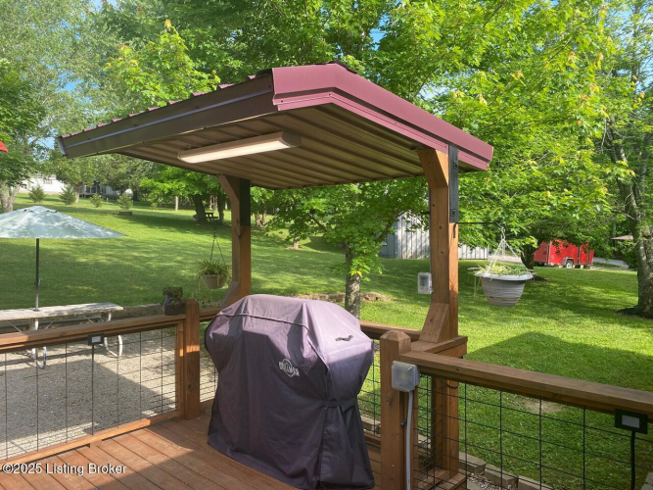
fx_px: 490
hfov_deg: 67.3
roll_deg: +0.0
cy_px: 245
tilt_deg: -0.9
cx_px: 326
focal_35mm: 26
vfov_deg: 53.0
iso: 32
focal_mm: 4.25
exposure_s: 1/536
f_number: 1.8
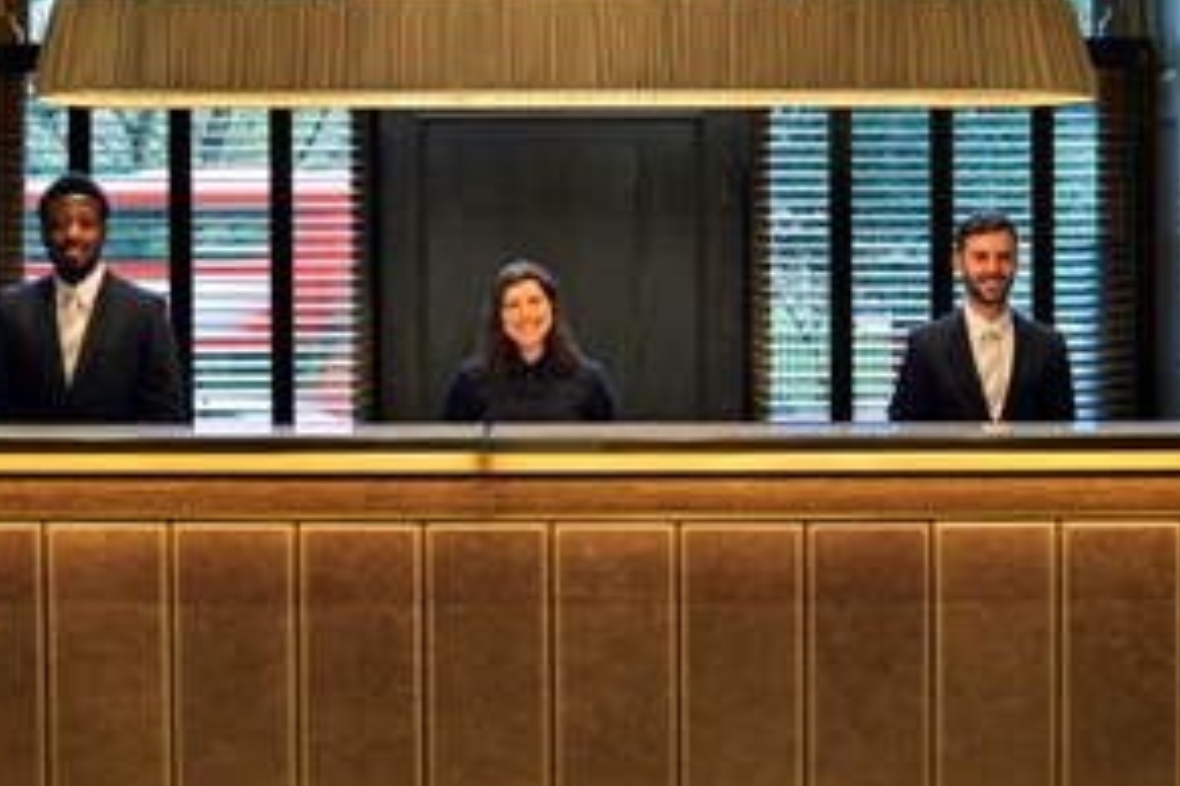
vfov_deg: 17.7
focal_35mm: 77
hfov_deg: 26.3
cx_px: 527
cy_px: 265
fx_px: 2524
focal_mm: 35
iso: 400
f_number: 5.6
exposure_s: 1/3
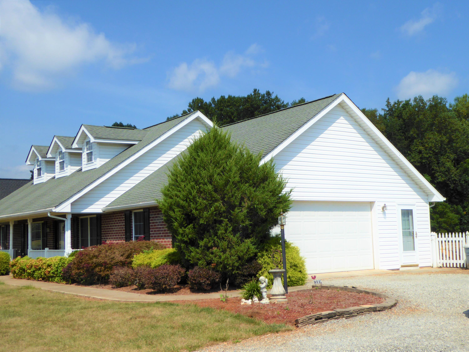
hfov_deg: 41.2
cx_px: 234
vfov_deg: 31.5
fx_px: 623
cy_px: 176
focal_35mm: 46
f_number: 3.9
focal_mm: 7.8
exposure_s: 1/1300
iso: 100
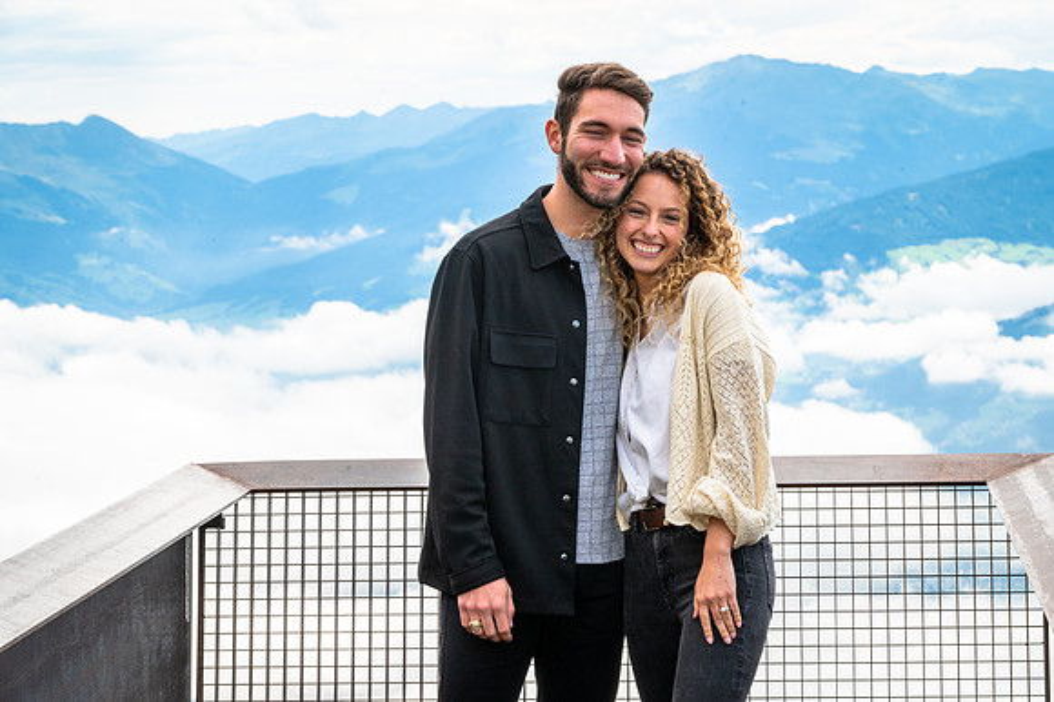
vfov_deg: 11.0
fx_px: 3657
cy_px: 351
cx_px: 527
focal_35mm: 125
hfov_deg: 16.4
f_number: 16
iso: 320
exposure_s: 1/200
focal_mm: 125
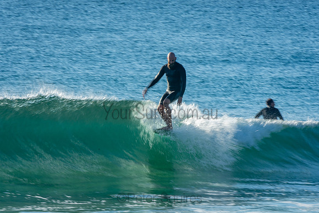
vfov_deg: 2.3
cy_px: 106
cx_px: 160
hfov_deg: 3.4
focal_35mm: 600
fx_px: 5318
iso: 100
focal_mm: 400
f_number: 22
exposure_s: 1/30
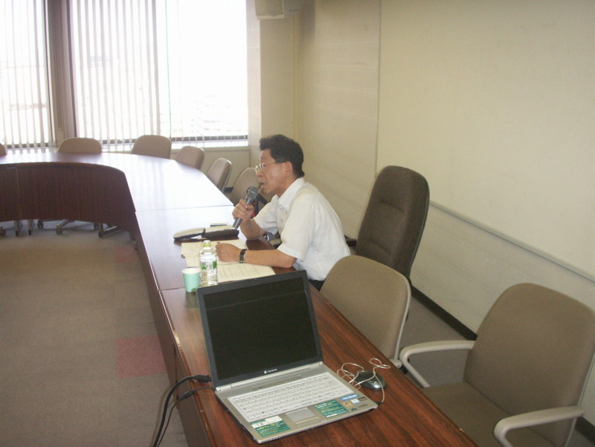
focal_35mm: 37
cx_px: 298
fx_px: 636
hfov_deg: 50.1
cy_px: 224
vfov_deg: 38.7
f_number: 3.5
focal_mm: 7.7
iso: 160
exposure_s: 1/80
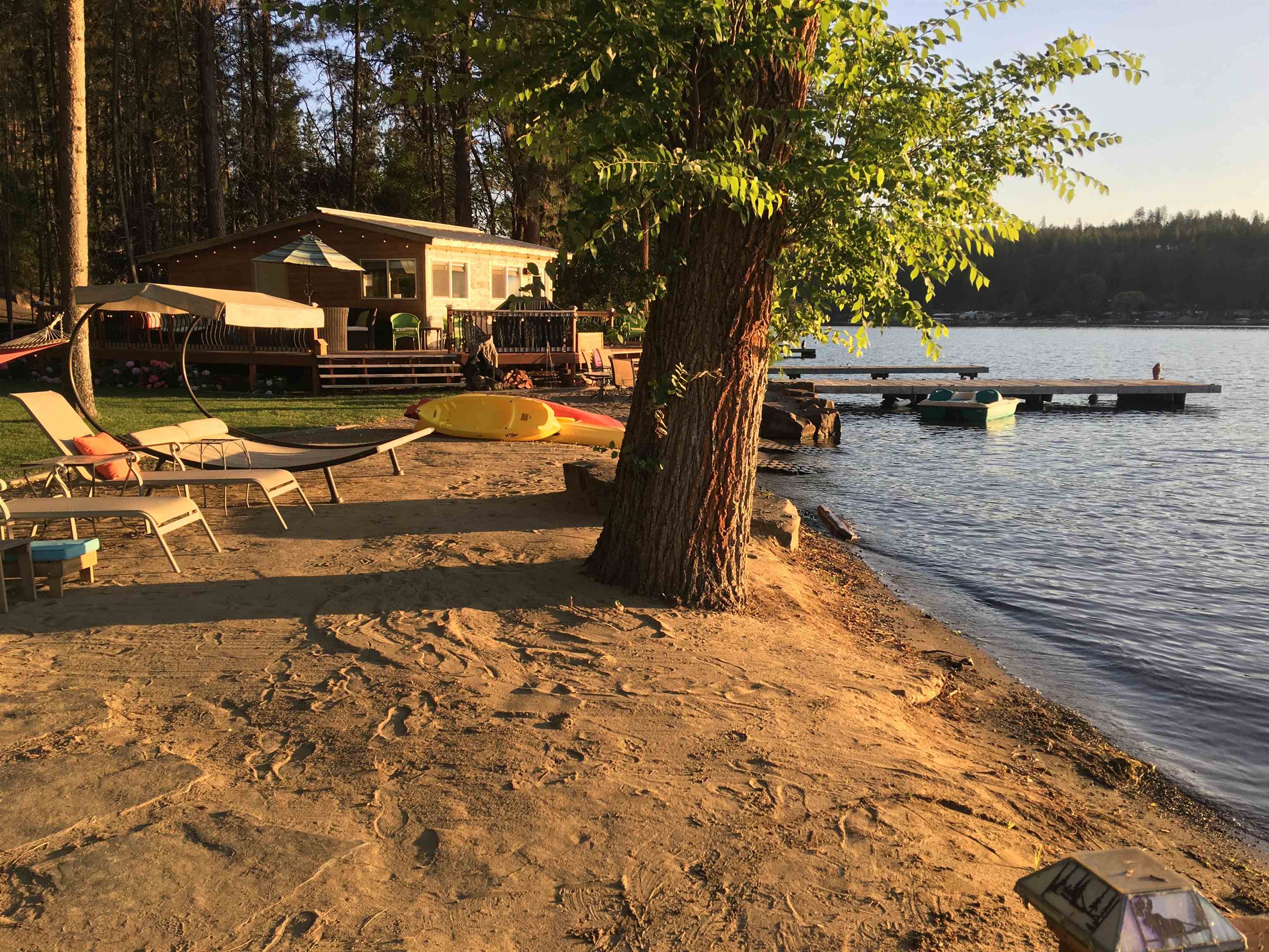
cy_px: 476
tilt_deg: -6.9
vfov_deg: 48.2
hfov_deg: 61.7
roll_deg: -1.5
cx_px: 634
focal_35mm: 29
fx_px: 1063
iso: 25
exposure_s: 1/298
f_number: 2.2
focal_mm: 4.15
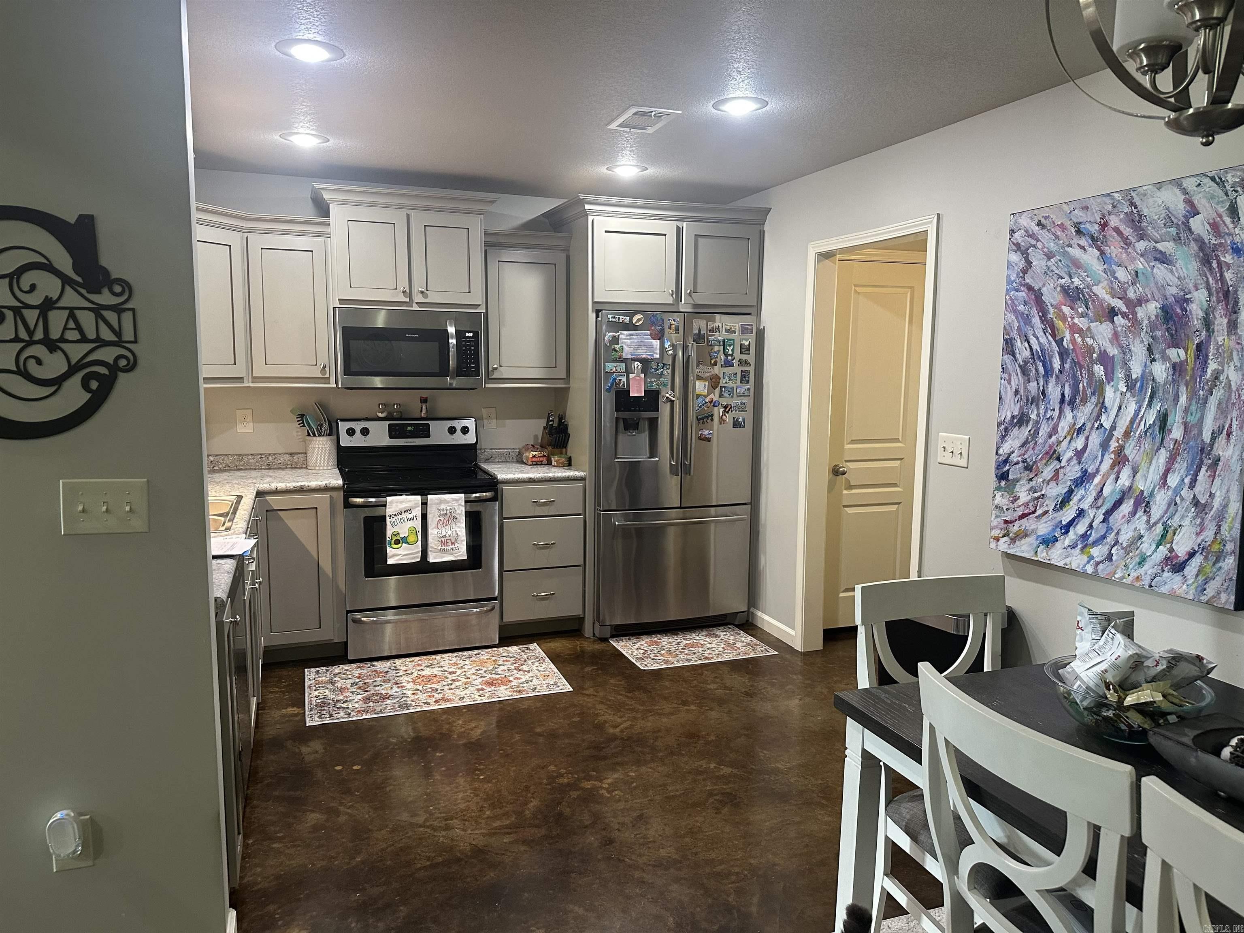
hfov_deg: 71.6
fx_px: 862
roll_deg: -0.5
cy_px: 466
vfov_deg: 56.8
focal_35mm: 24
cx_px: 622
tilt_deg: -5.8
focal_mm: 6.86
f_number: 1.78
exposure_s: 1/60
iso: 320
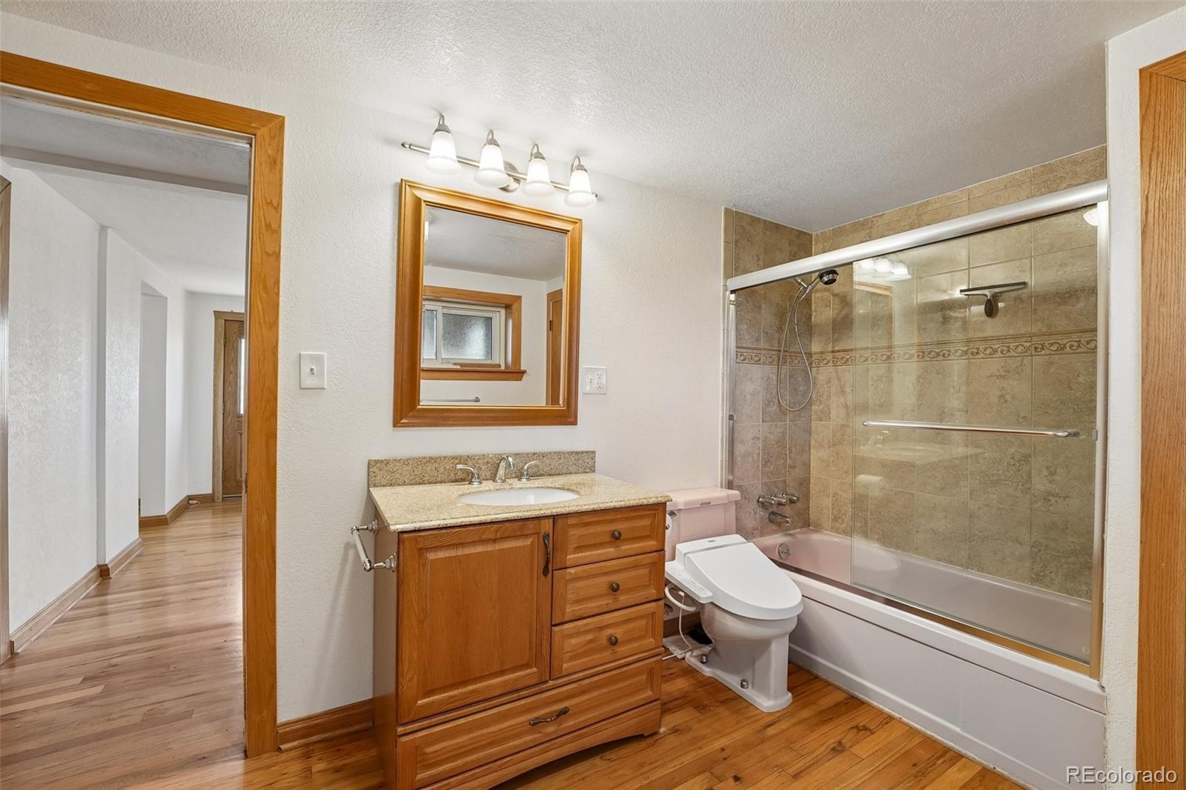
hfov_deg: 101.9
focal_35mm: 15
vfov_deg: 78.8
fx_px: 481
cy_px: 395
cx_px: 593
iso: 400
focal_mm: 14.6
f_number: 8
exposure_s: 1/13
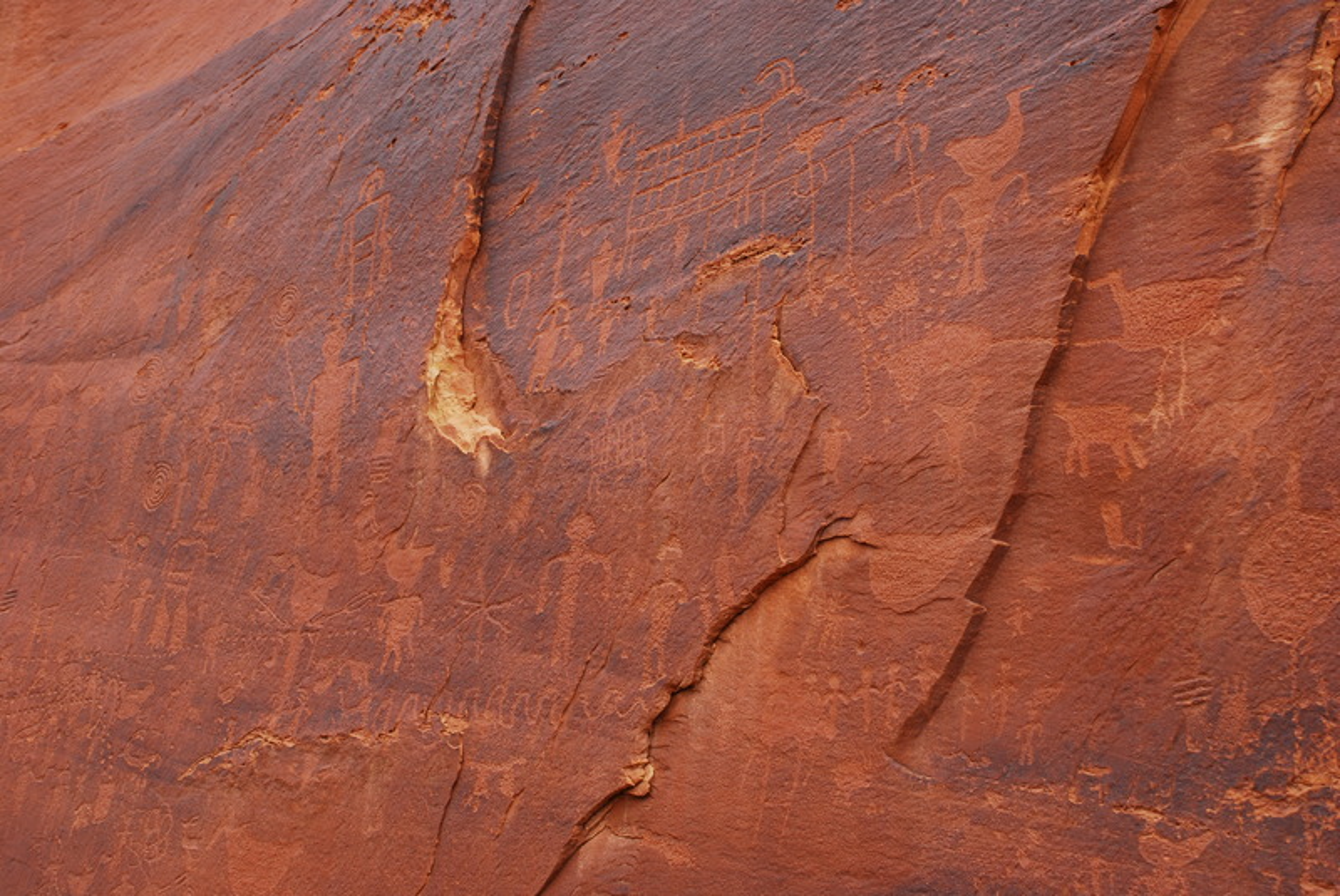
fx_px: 2682
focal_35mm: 72
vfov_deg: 19.0
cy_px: 448
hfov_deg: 28.0
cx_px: 670
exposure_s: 1/50
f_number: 6.3
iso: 100
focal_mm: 48
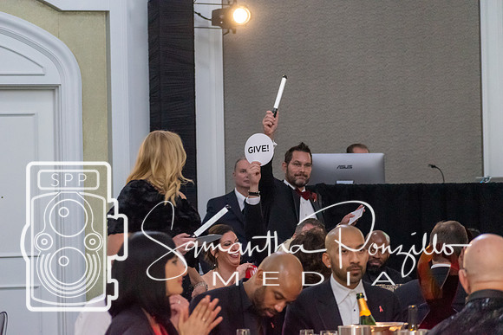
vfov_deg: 8.7
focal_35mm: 158
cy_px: 168
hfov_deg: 13.0
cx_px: 252
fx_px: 2201
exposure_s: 1/60
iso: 4000
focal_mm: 105
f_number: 4.8
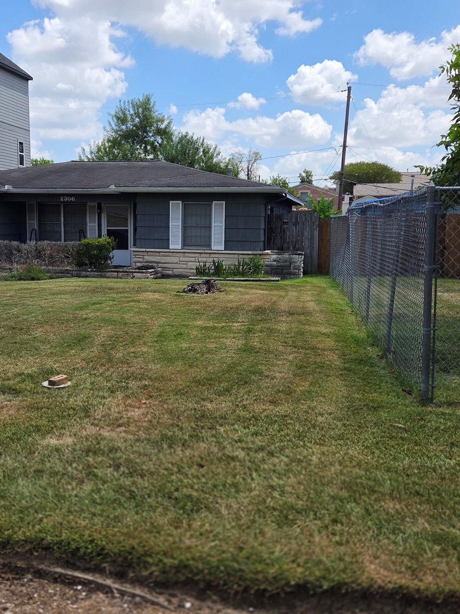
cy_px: 302
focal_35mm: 36
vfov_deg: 51.4
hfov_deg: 39.5
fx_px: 638
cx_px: 181
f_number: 1.8
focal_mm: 5.4
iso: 80
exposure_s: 1/4187
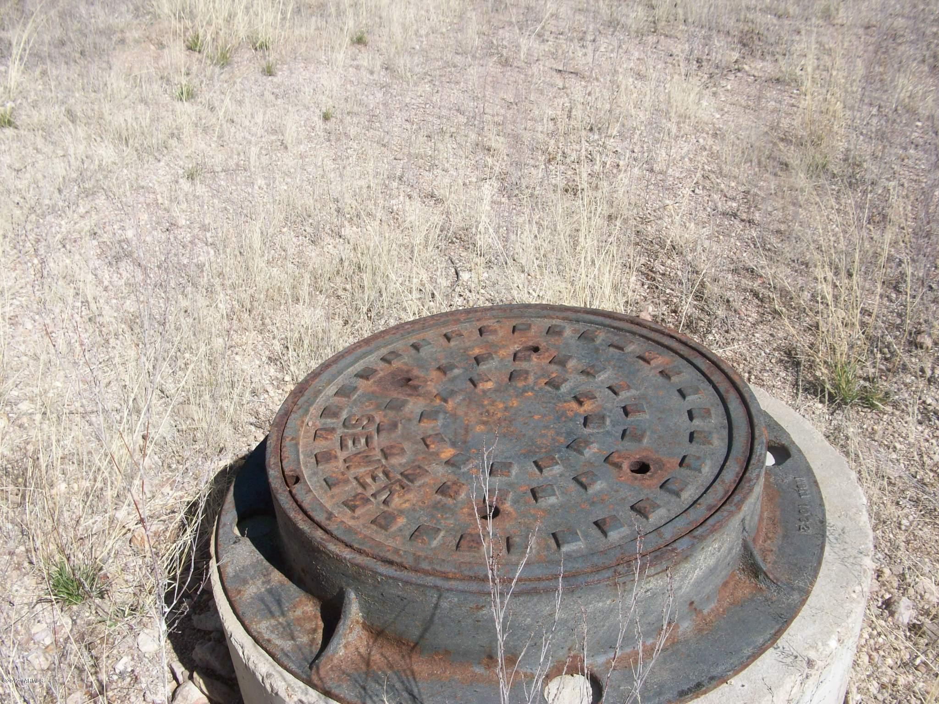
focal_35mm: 34
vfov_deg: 41.8
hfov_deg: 54.0
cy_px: 352
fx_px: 922
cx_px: 470
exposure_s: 1/363
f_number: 5.5
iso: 64
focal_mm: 5.7
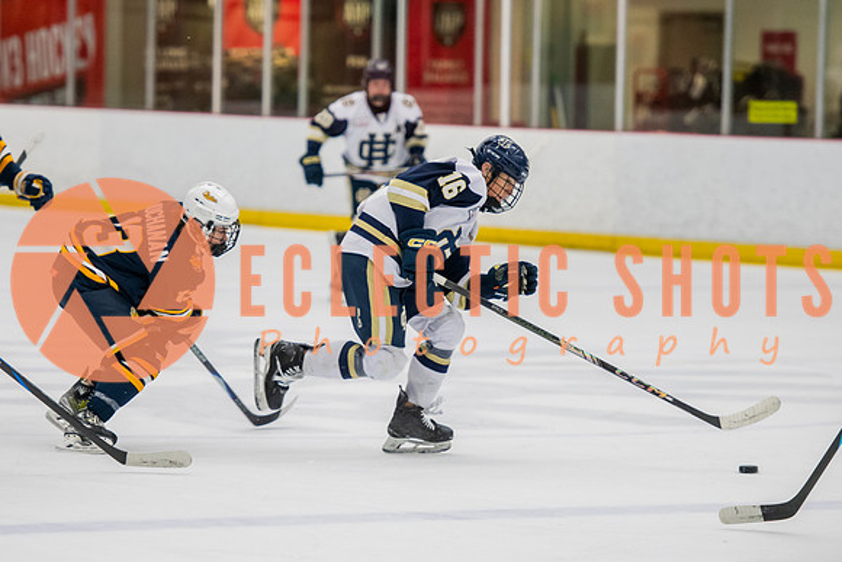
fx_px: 5422
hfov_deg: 8.9
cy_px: 350
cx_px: 368
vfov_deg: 5.9
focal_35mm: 232
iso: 2000
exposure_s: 1/640
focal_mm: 155
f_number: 3.2
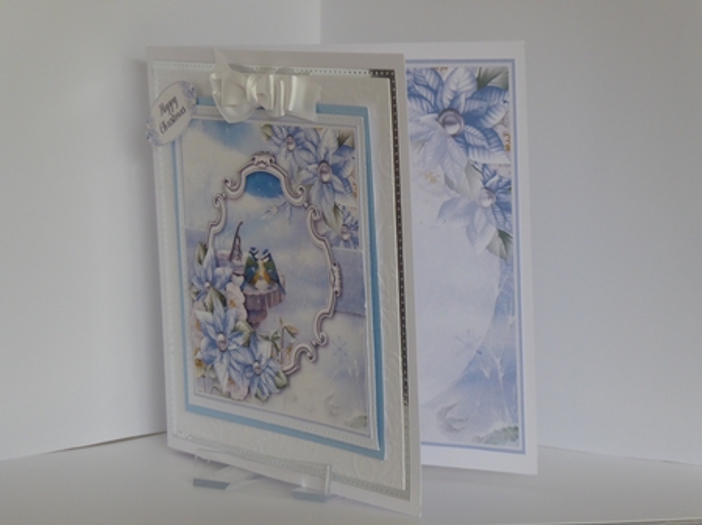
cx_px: 351
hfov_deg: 16.8
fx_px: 2371
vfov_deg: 12.7
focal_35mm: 117
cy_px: 262
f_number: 5.1
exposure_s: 1/125
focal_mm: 19
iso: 250
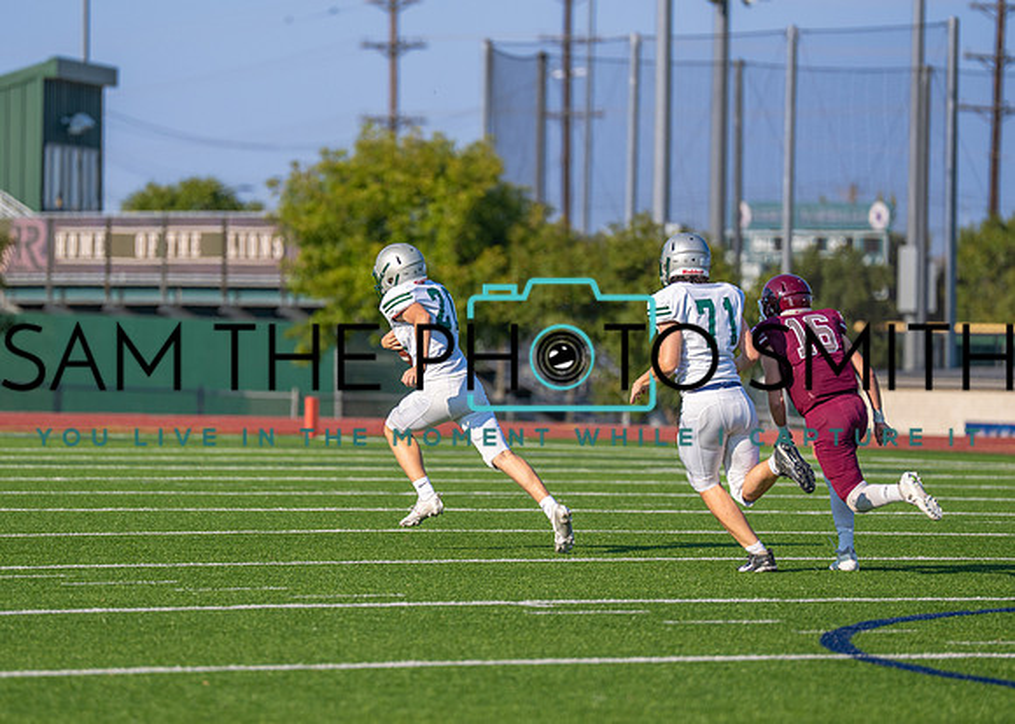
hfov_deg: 7.2
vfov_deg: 5.1
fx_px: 8085
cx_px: 450
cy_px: 323
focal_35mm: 281
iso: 125
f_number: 2.8
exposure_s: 1/2500
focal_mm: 200
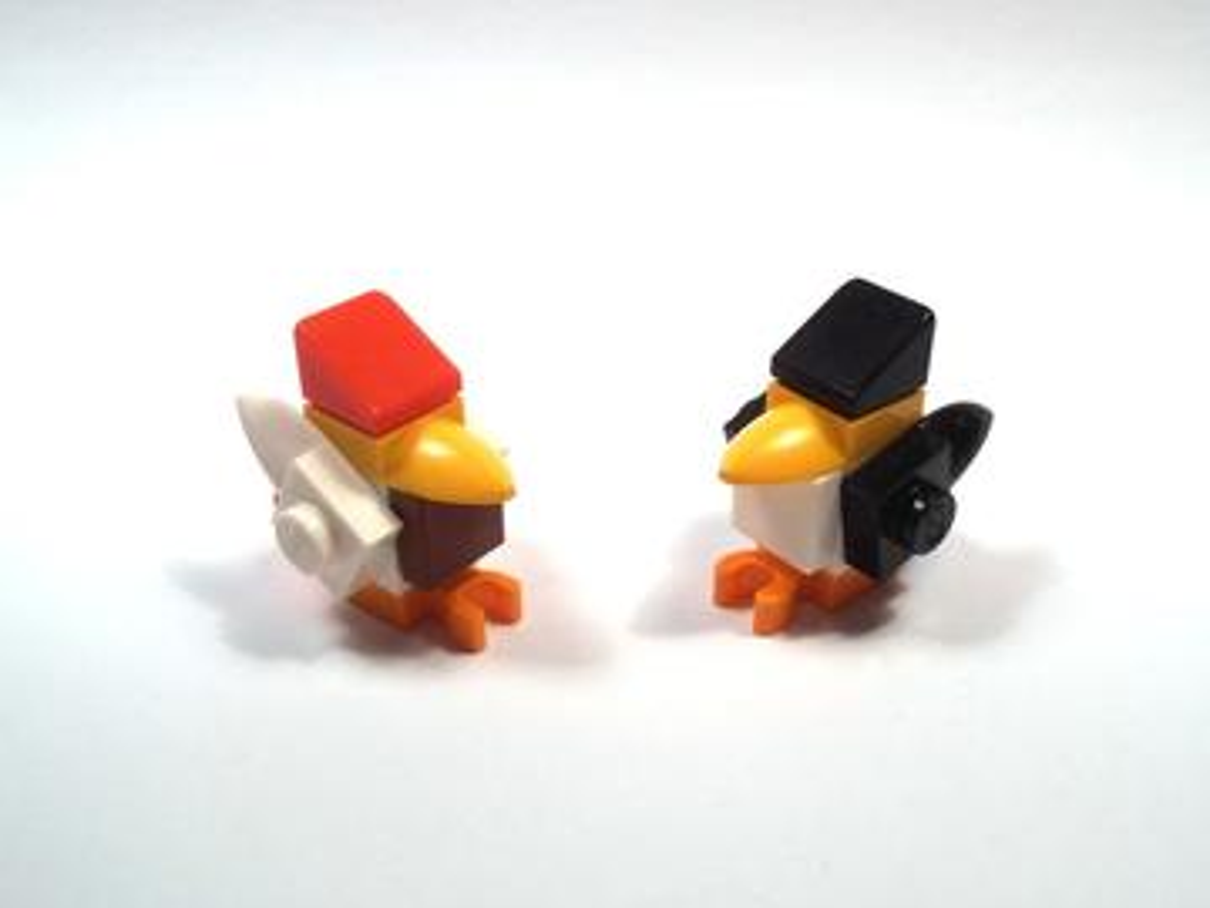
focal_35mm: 37
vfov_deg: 38.7
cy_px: 454
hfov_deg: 50.1
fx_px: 1293
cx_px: 605
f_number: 3.9
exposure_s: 1/80
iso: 80
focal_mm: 6.61
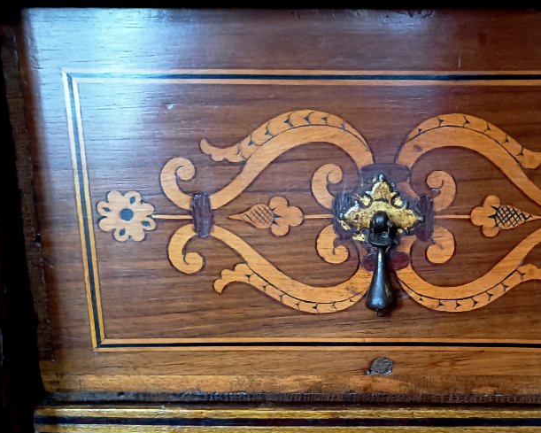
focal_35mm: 46
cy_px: 271
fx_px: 737
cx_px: 442
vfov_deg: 32.6
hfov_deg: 38.6
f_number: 1.7
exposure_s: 1/14.3
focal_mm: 5.24
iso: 3621
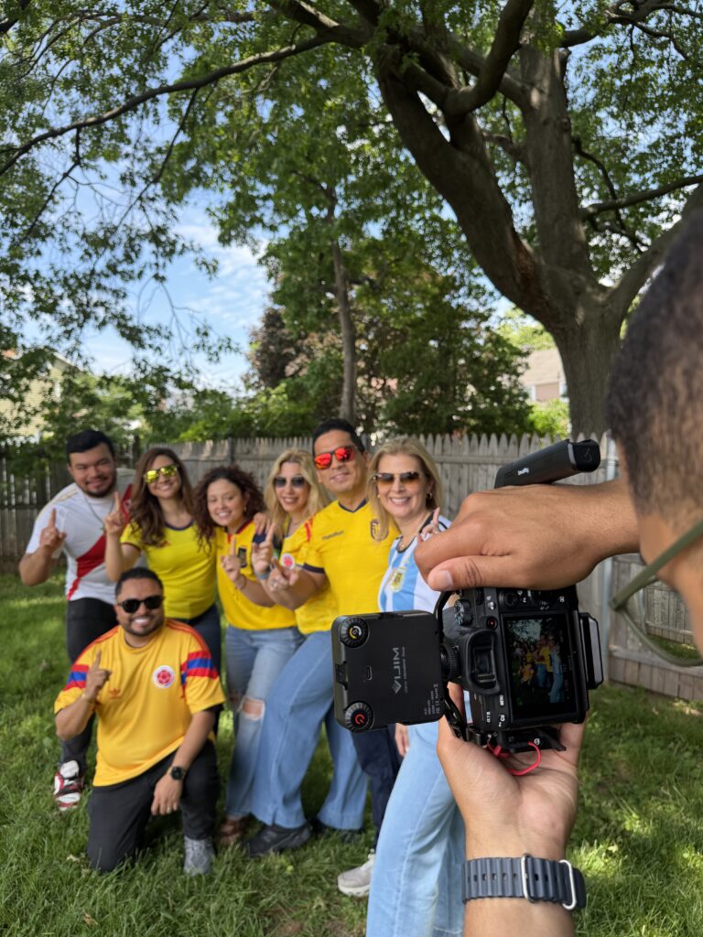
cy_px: 468
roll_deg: +1.0
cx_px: 352
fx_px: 650
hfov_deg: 56.8
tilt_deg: +0.7
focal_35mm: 24
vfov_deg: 71.6
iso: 100
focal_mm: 6.76
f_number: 1.78
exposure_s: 1/649
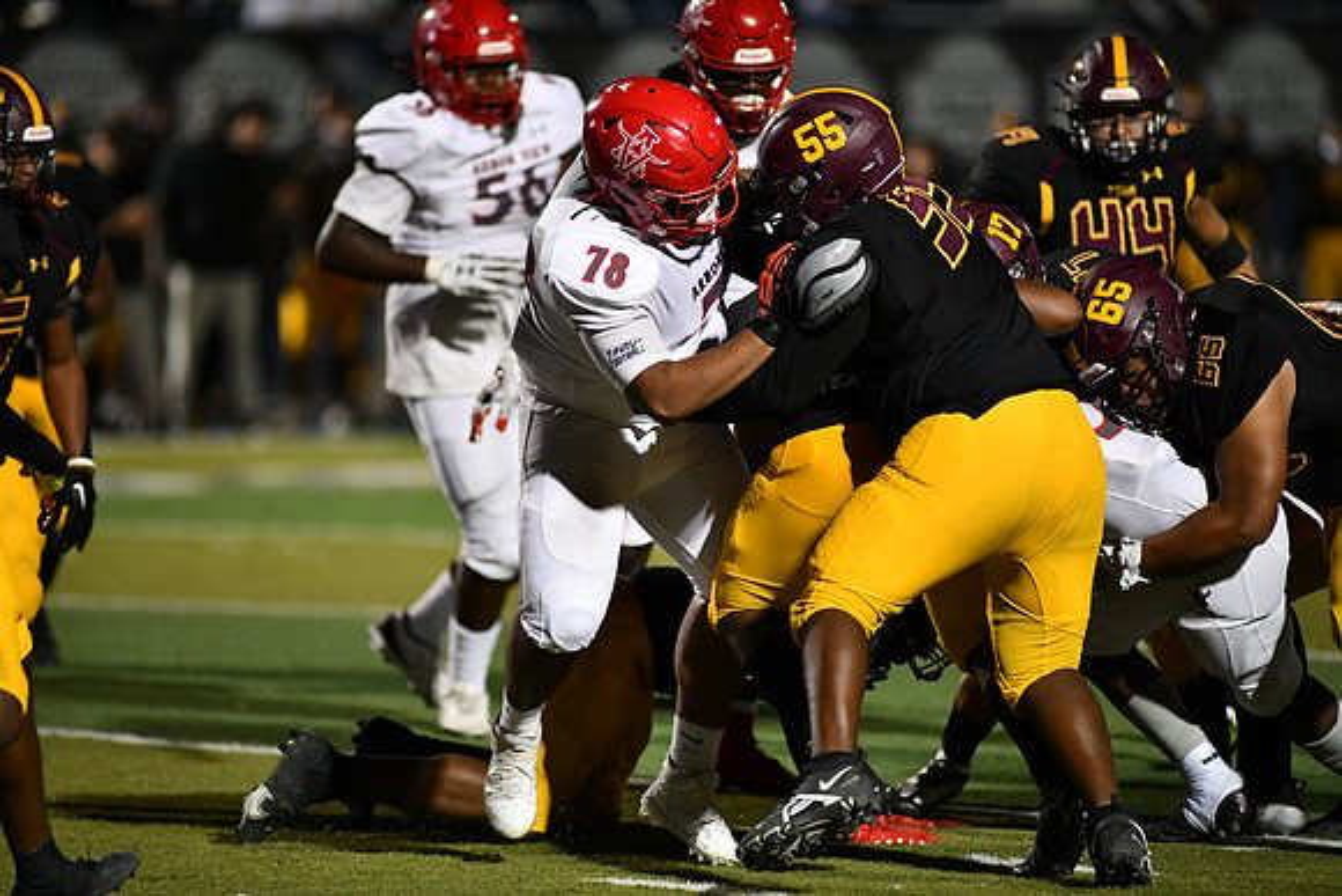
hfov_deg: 6.9
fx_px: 11185
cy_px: 448
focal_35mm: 300
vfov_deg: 4.6
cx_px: 671
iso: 3200
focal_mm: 300
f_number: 2.8
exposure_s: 1/1000
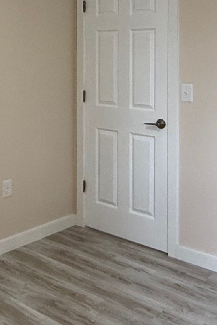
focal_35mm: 53
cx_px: 46
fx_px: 479
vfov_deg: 35.9
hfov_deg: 25.1
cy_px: 53
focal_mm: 2.22
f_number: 2.2
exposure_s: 1/120
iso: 250
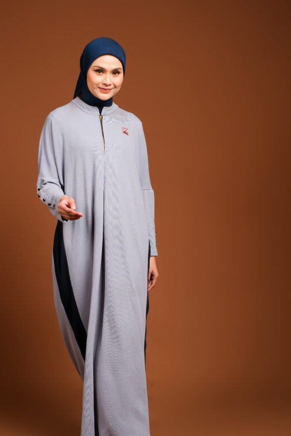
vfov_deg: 28.4
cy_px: 266
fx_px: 860
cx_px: 119
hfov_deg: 19.2
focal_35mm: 71
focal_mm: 35
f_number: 9
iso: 250
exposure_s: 1/200
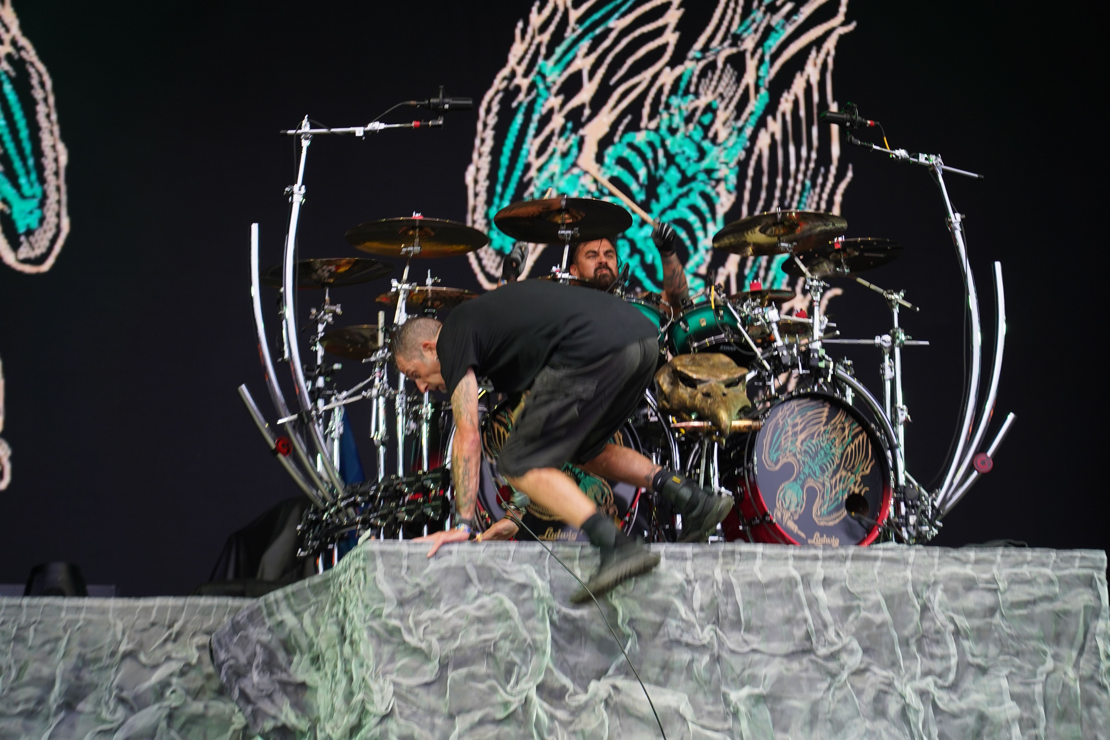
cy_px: 370
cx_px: 555
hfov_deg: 22.9
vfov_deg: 15.4
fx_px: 2744
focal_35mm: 89
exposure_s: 1/125
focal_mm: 89
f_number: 4
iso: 400
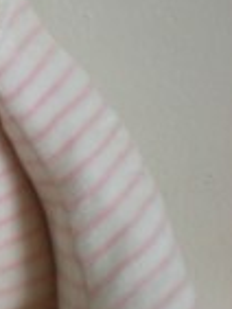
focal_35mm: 140
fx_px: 1249
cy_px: 149
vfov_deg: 14.1
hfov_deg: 10.0
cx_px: -184
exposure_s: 1/71.2
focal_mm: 6.3
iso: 64
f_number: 3.1
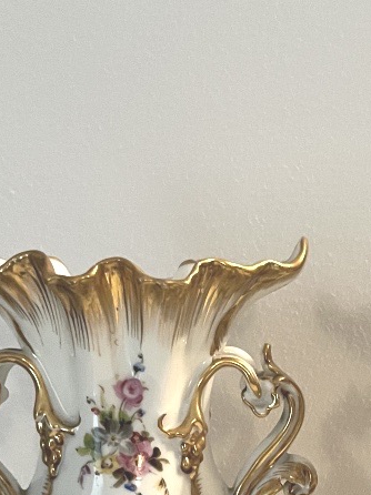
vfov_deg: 26.9
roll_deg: -0.1
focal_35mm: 70
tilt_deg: -9.0
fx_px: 1001
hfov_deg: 20.6
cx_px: 334
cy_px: 443
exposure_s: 1/33
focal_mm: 5.1
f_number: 1.6
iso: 500
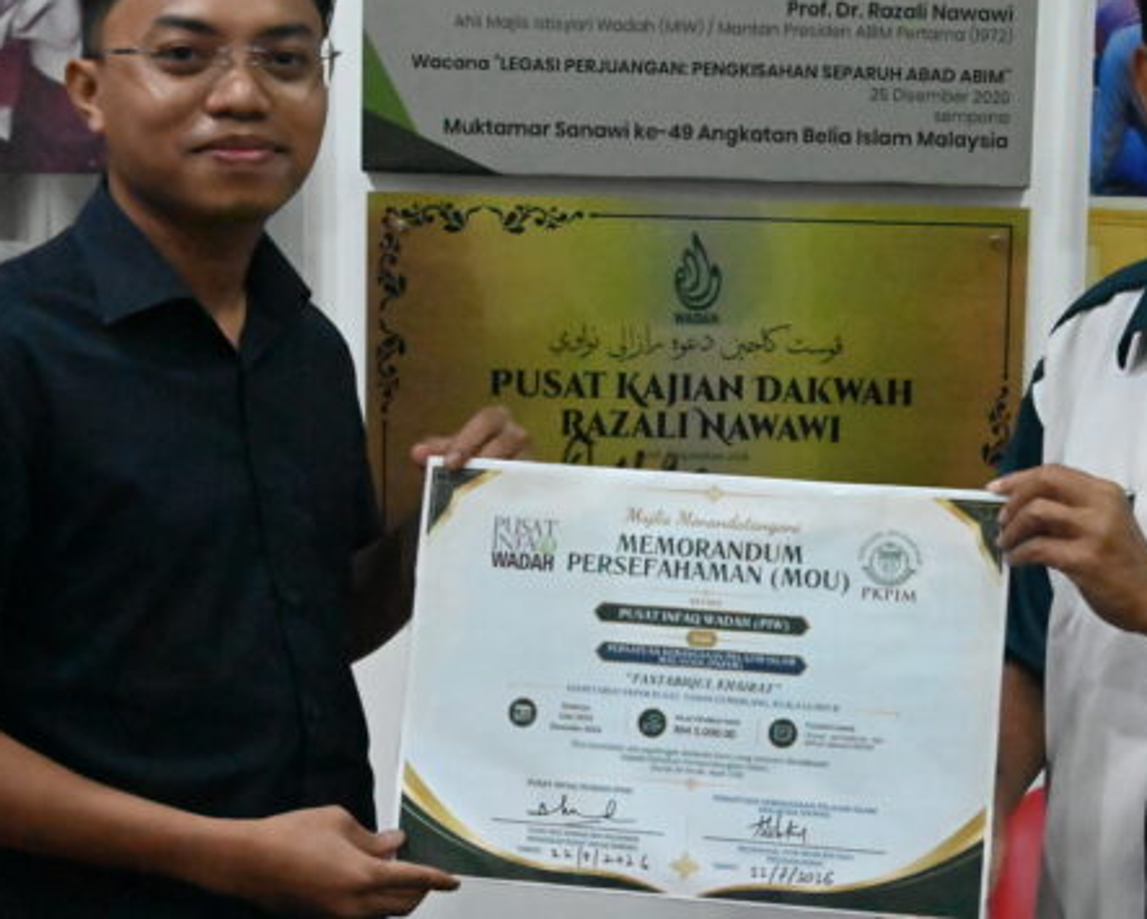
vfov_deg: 23.5
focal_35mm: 65
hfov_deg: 29.0
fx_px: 2208
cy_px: 441
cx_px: 689
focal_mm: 40
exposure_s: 1/320
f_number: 9
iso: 40000
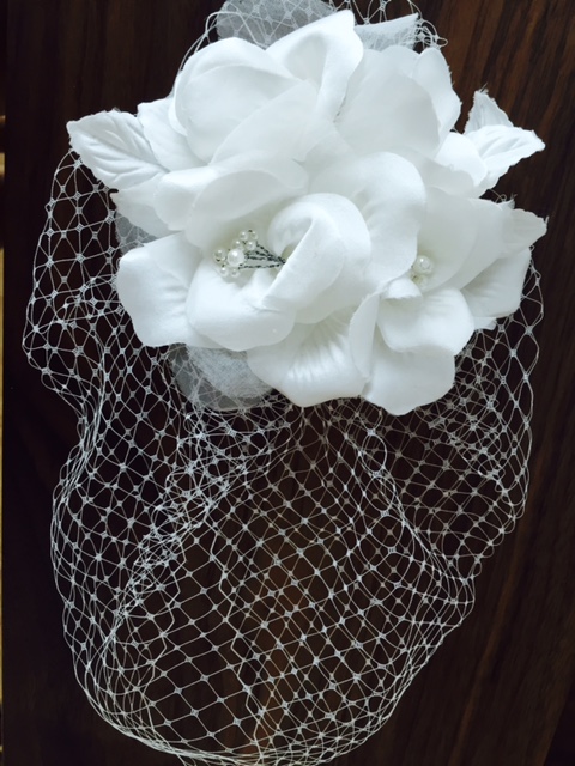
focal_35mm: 29
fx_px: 642
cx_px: 288
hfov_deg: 48.2
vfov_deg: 61.7
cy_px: 383
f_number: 2.2
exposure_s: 1/33
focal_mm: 4.15
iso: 100
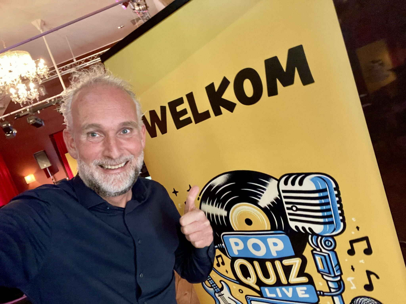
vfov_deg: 58.9
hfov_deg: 73.9
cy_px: 152
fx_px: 270
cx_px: 203
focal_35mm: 23
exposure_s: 1/17
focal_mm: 2.71
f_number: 2.2
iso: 800
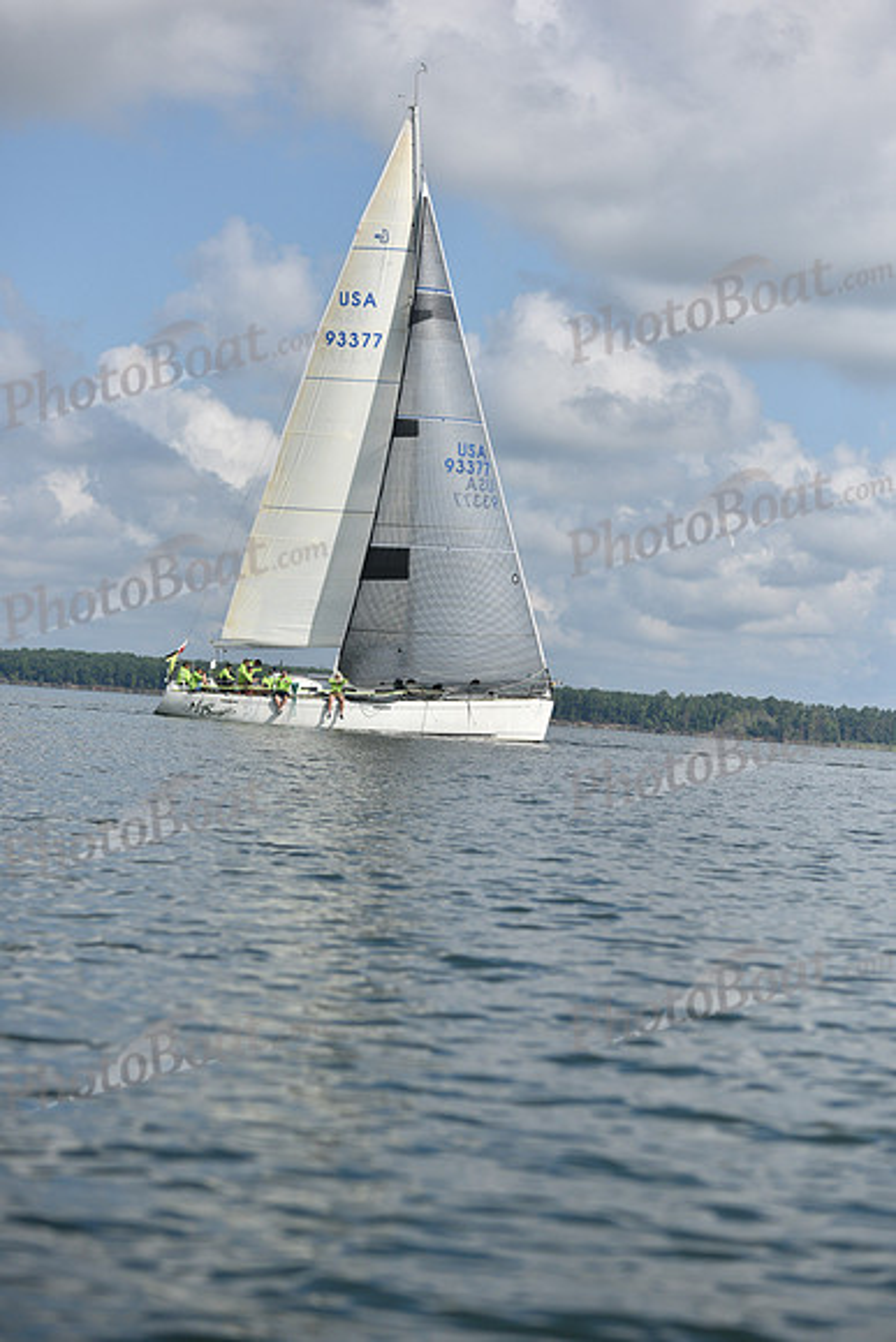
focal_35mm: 80
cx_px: 448
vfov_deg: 25.4
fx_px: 2985
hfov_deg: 17.1
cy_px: 671
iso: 320
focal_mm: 80
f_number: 3.5
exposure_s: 1/8000
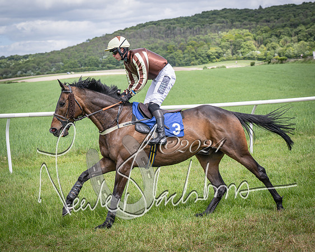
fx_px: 817
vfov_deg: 17.5
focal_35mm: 88
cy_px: 112
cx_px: 152
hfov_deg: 21.8
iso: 400
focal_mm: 70
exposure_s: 1/1600
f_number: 5
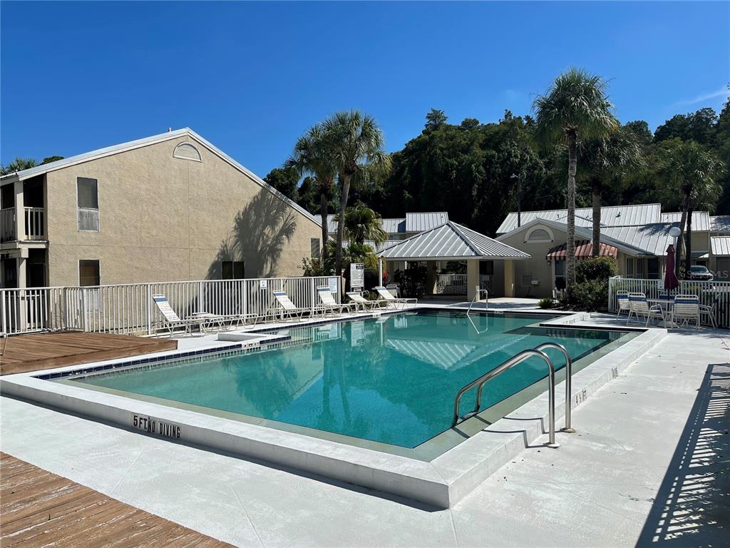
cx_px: 365
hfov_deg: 69.4
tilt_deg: -1.6
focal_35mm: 25
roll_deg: +1.1
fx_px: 527
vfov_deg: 54.9
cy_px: 274
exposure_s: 1/7407
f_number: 1.6
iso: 32
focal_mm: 5.1
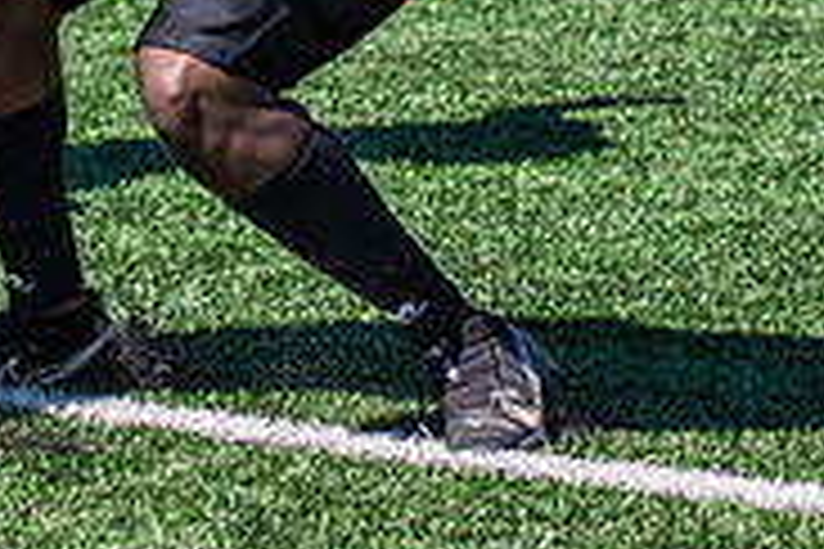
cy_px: -470
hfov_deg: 5.0
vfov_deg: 3.3
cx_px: 234
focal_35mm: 410
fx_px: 9384
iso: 160
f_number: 2.8
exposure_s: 1/2500
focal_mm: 70
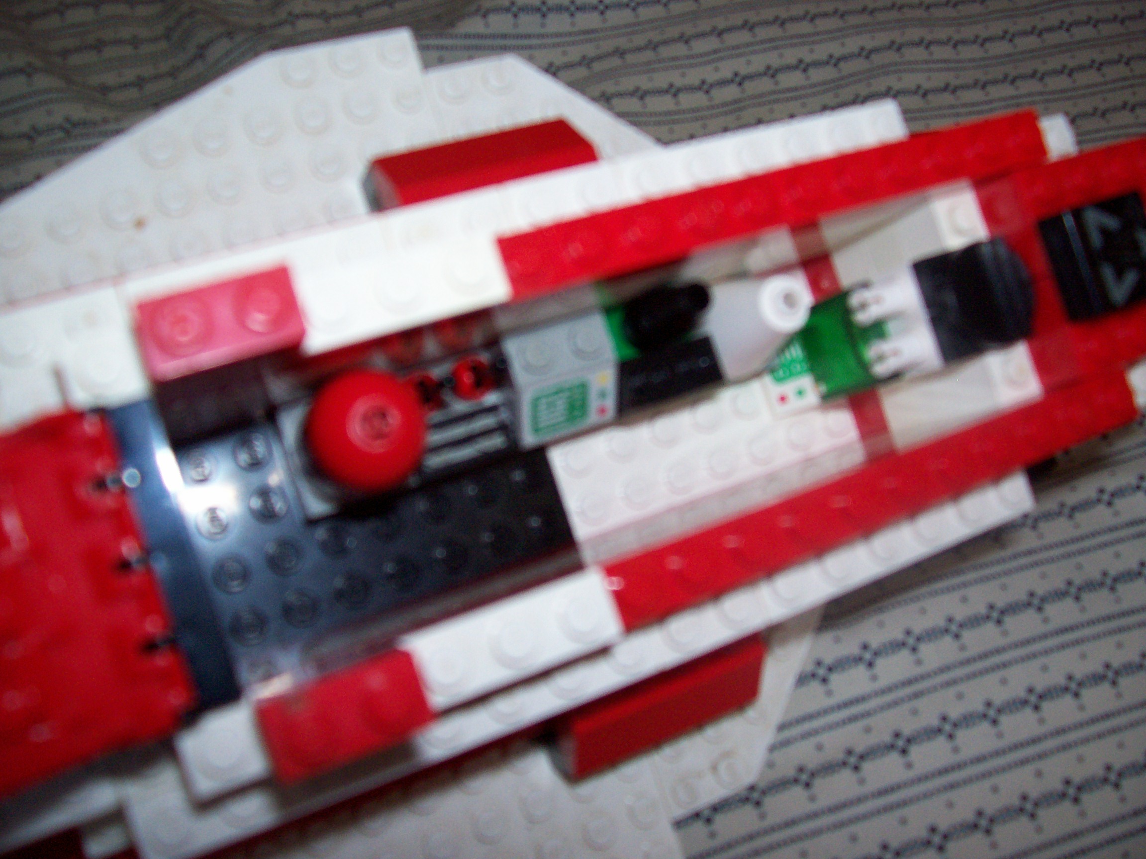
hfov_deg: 54.0
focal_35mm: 34
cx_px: 573
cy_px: 430
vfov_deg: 41.8
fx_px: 1126
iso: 140
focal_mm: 5.6
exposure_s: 1/112
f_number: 2.7
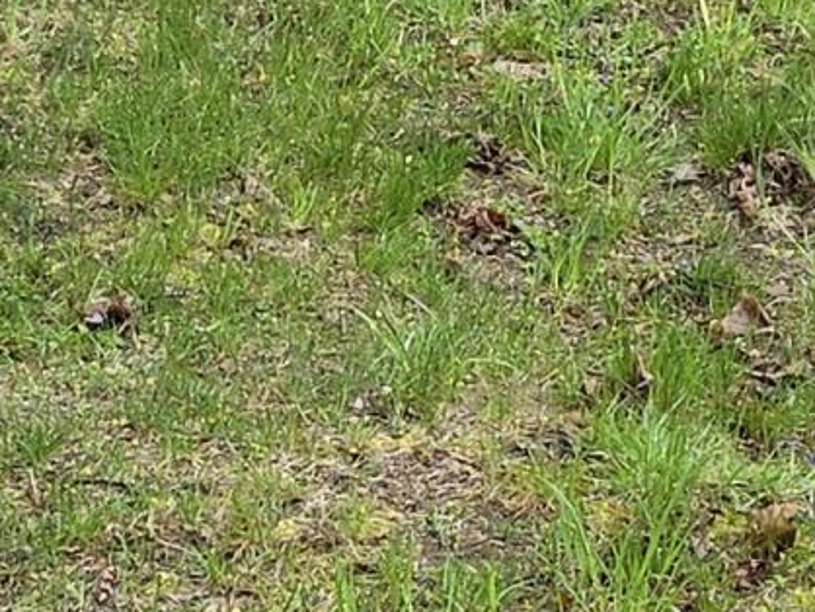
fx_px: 3887
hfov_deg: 12.0
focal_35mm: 165
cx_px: 289
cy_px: 127
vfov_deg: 9.0
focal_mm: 5.4
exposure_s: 1/937
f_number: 1.8
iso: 80
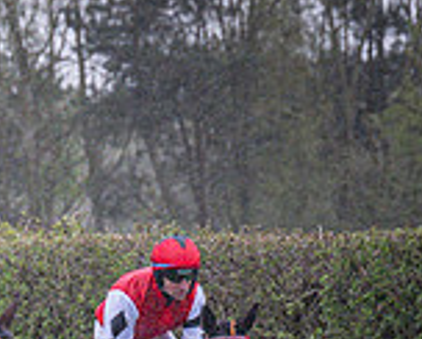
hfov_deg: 2.2
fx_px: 11130
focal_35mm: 890
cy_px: 454
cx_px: -10
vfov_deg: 1.7
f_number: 4
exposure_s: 1/1000
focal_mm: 115
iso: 1600
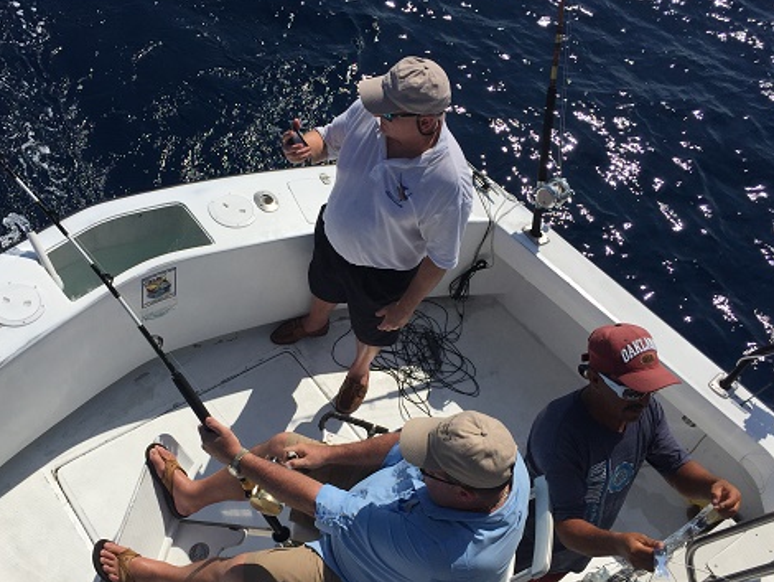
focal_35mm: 37
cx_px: 329
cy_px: 359
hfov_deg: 49.9
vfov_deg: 38.5
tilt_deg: -55.6
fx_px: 828
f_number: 2.2
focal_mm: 4.15
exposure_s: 1/6623
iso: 32
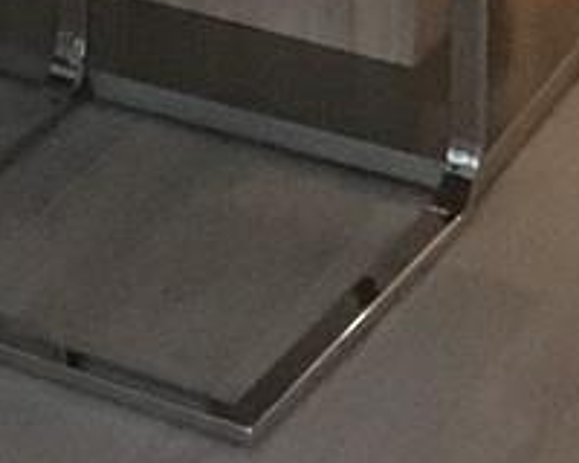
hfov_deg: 7.9
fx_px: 3873
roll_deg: +0.2
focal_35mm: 226
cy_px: -1218
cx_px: -813
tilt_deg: -6.8
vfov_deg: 6.0
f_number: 2.2
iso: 400
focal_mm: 4.15
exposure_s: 1/15
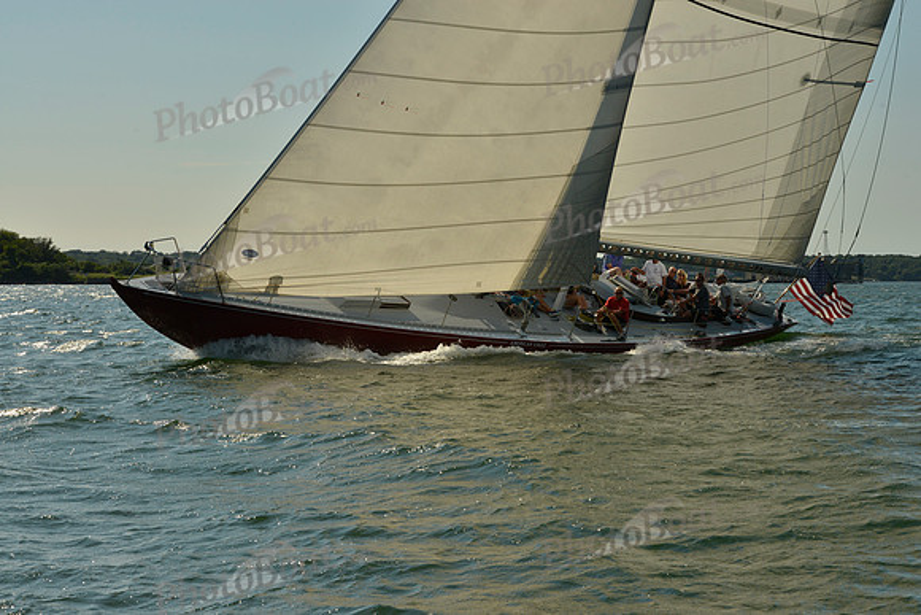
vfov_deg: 13.4
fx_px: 2610
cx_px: 460
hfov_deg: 20.0
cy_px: 308
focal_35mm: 102
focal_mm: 102
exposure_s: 1/1000
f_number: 13
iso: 280
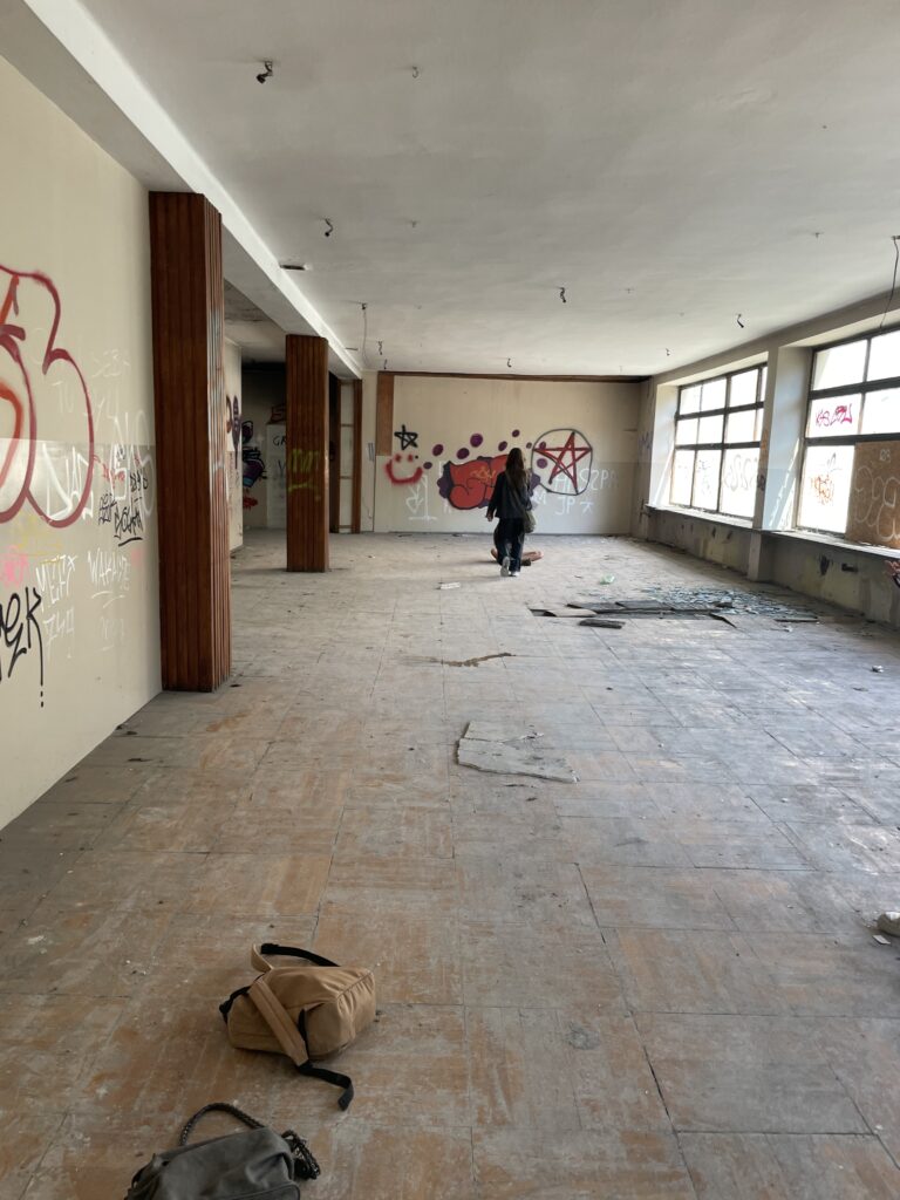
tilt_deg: -5.6
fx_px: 901
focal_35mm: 26
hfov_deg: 53.1
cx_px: 450
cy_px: 600
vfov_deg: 67.3
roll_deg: -1.6
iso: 80
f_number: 1.6
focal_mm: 4.2
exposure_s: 1/121
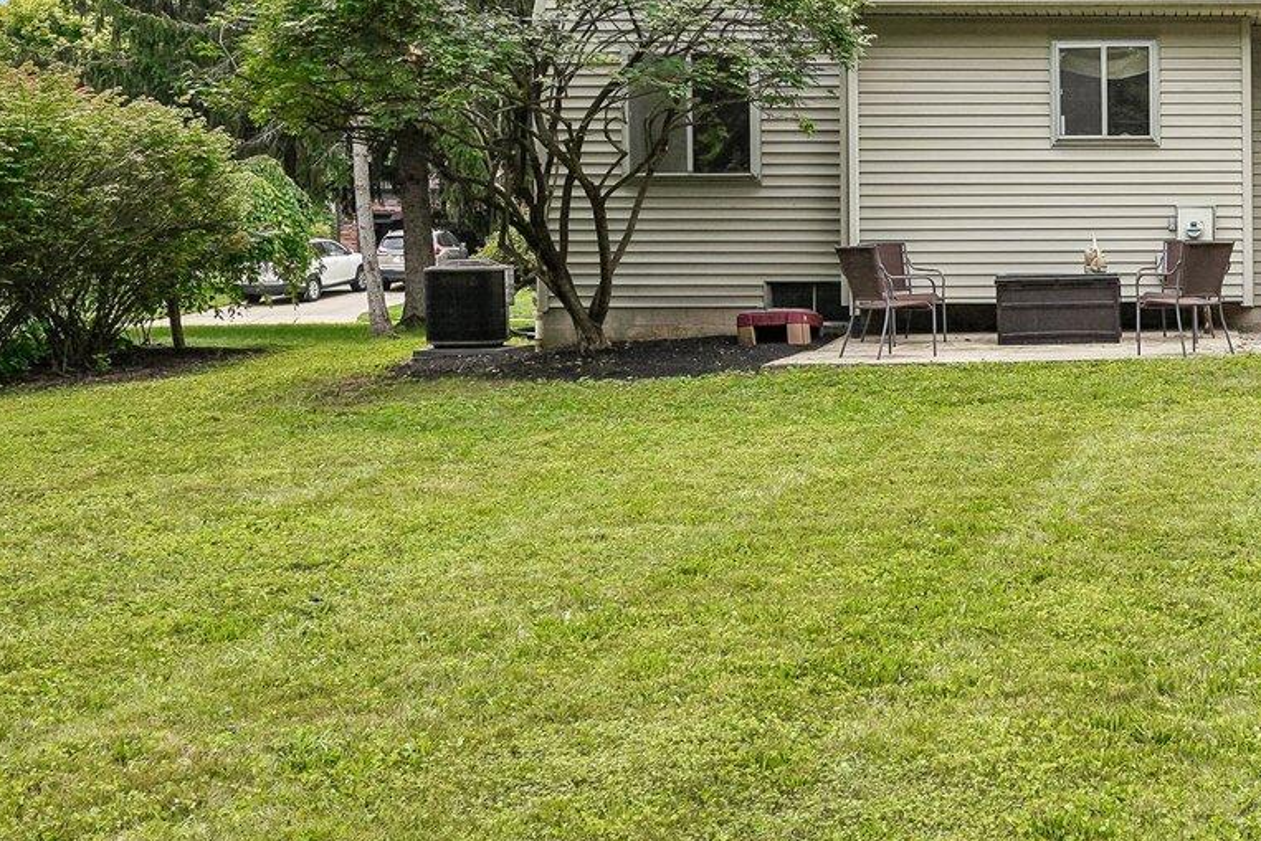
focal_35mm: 51
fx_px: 1787
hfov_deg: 35.2
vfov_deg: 25.0
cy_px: -39
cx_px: 1258
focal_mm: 19
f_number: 8
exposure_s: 1/250
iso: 100
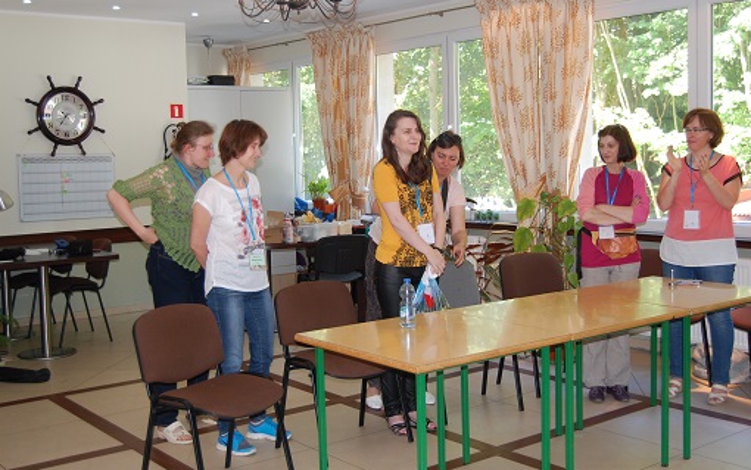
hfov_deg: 43.5
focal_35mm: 46
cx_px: 376
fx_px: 942
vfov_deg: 28.0
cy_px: 228
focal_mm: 30
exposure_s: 1/60
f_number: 4.2
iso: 400
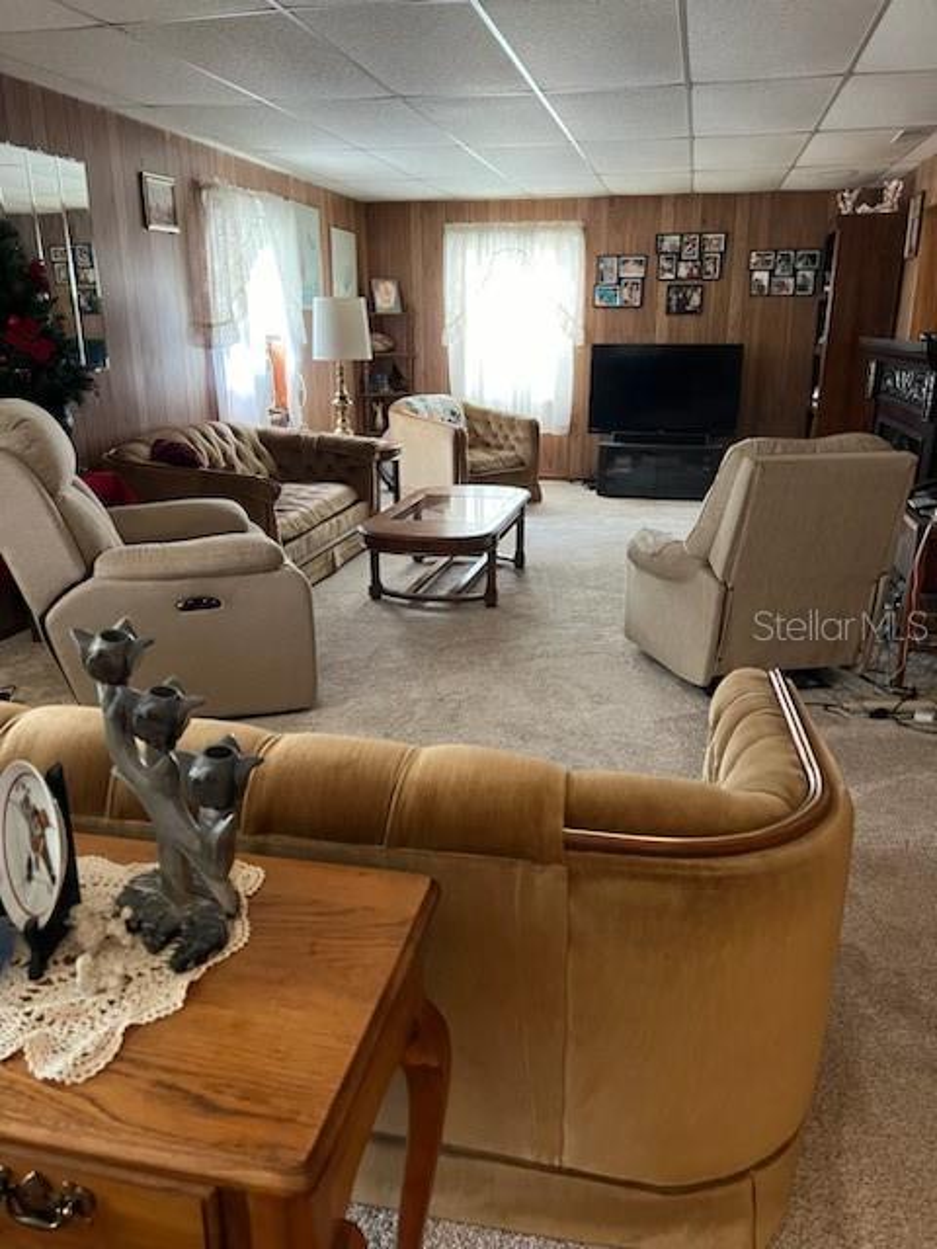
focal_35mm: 26
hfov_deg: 53.1
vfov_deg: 67.3
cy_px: 624
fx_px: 938
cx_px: 468
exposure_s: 1/60
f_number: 1.5
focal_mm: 5.7
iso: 500
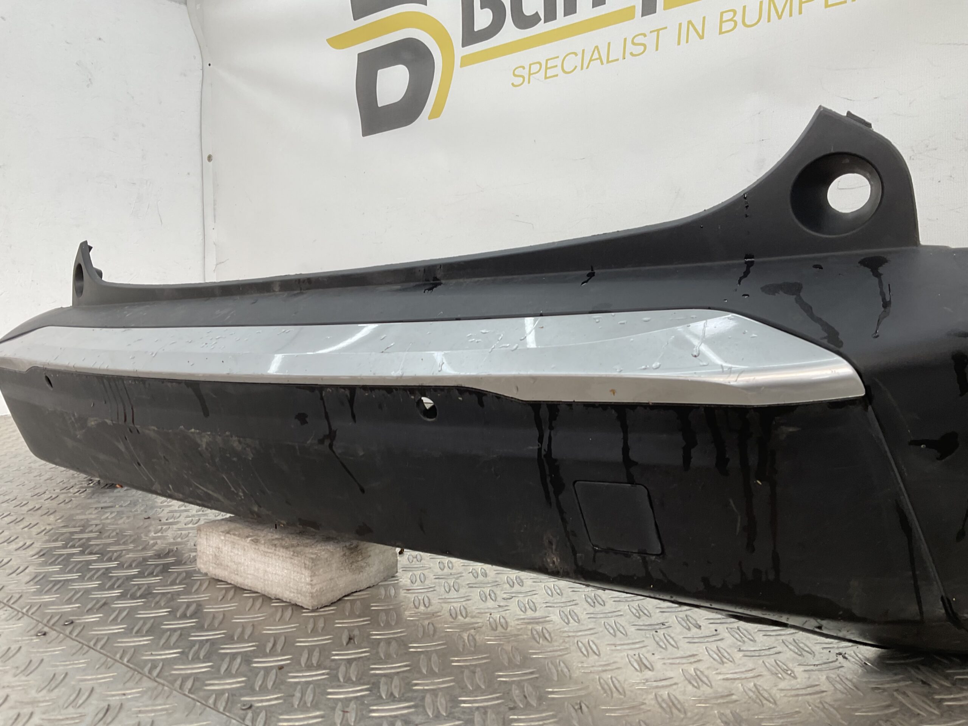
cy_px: 363
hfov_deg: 61.7
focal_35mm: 29
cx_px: 484
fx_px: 811
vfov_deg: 48.2
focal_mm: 3
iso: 16
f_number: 1.8
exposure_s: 1/120
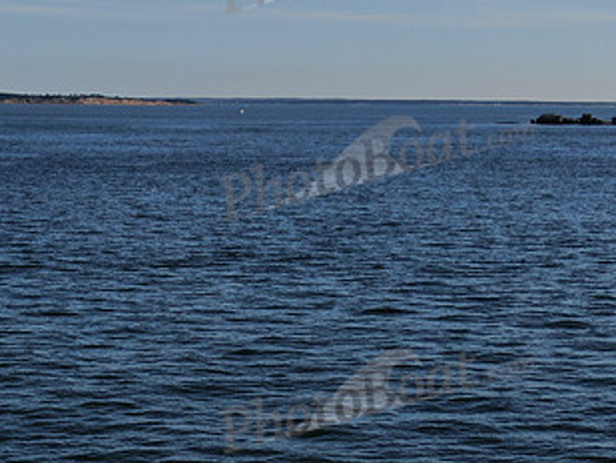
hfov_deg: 21.4
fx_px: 1602
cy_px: 310
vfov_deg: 16.4
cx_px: 106
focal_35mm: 90
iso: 100
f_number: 3.8
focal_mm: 8.6
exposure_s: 1/1250
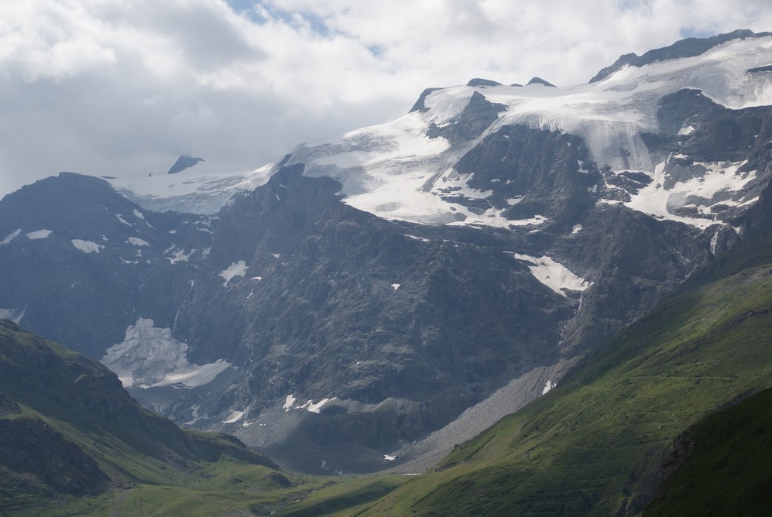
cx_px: 474
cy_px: 308
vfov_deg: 15.8
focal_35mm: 87
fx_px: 1861
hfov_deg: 23.4
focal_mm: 45
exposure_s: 1/2000
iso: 100
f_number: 4
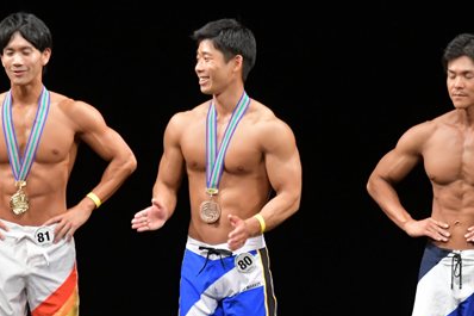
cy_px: 260
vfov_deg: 2.8
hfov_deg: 4.2
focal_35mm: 496
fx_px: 6528
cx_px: 173
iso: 3200
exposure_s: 1/400
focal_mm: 170
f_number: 5.6
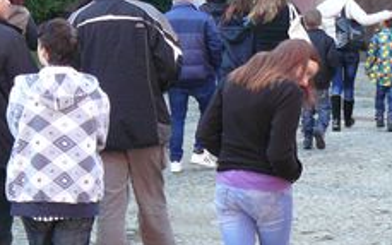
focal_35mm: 136
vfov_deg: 9.6
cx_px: 24
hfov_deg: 15.2
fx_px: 1453
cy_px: 94
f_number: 2.8
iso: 200
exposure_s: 1/80
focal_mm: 7.7
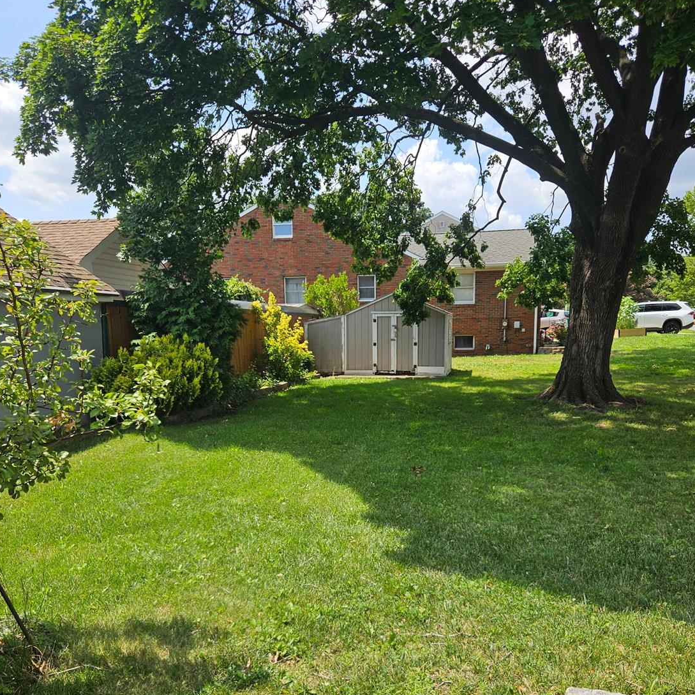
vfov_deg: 56.7
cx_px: 351
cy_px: 430
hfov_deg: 57.3
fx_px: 636
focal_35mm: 28
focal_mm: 5.4
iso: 25
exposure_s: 1/1050
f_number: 1.8
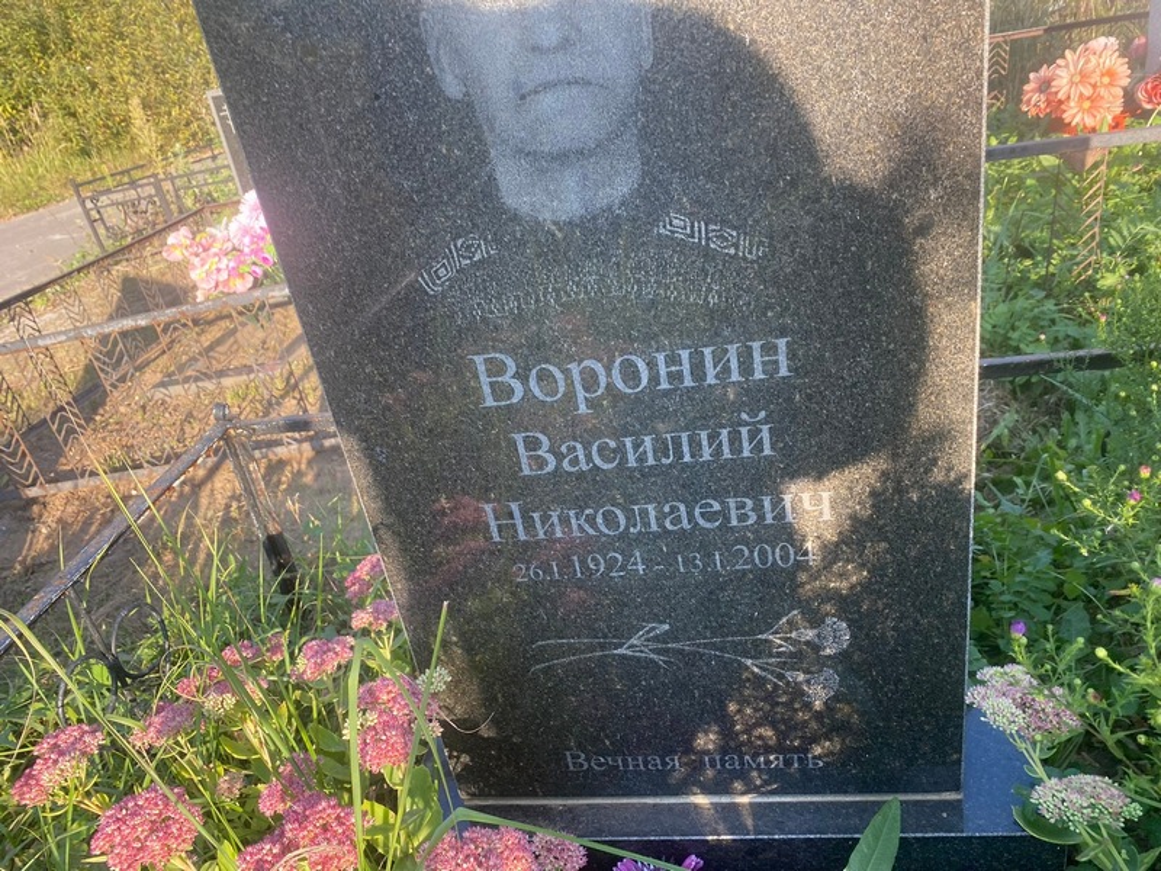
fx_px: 872
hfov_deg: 67.3
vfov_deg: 53.1
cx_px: 580
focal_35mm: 26
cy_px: 436
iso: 32
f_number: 1.8
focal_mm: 4.25
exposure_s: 1/341
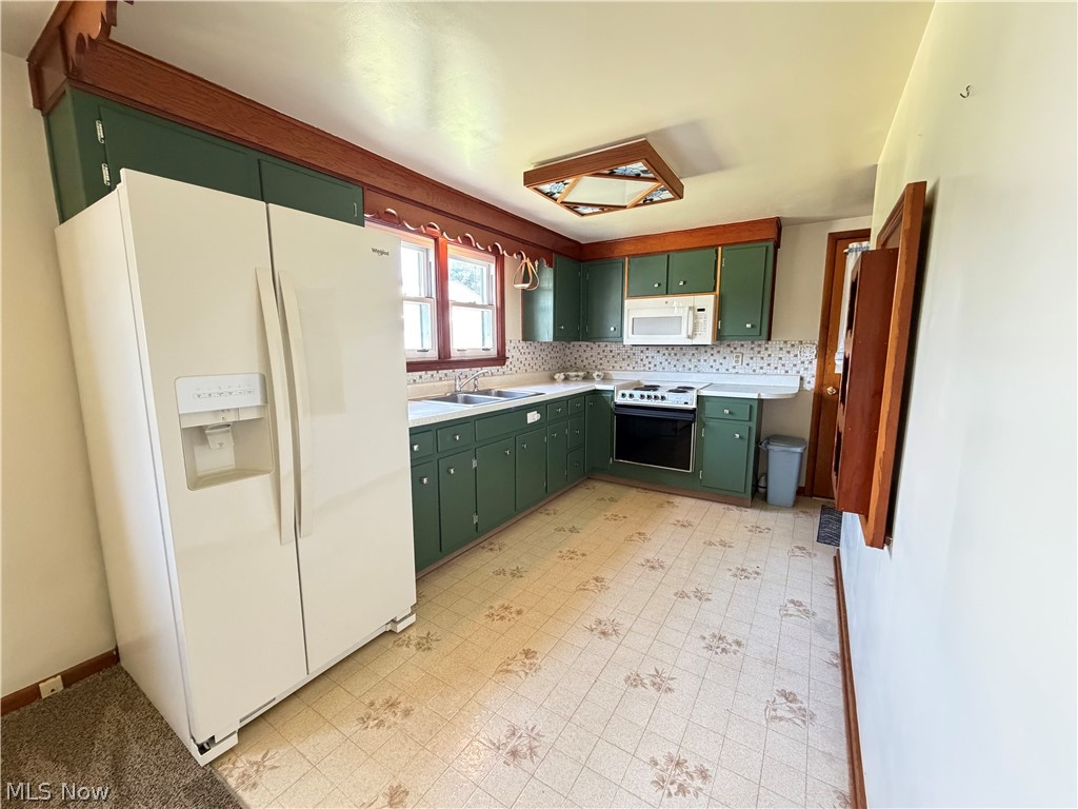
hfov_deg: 102.1
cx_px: 539
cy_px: 404
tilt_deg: -7.6
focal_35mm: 14
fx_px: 436
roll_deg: +0.4
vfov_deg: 85.7
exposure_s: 1/60
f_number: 2.2
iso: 640
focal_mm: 2.22
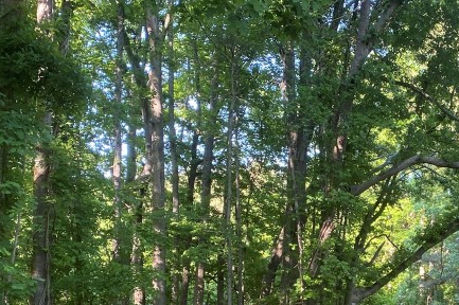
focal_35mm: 64
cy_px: 335
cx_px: 381
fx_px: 815
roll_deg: -2.2
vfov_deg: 20.2
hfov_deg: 30.5
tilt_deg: -4.2
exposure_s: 1/122
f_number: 1.8
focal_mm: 4.25
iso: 64
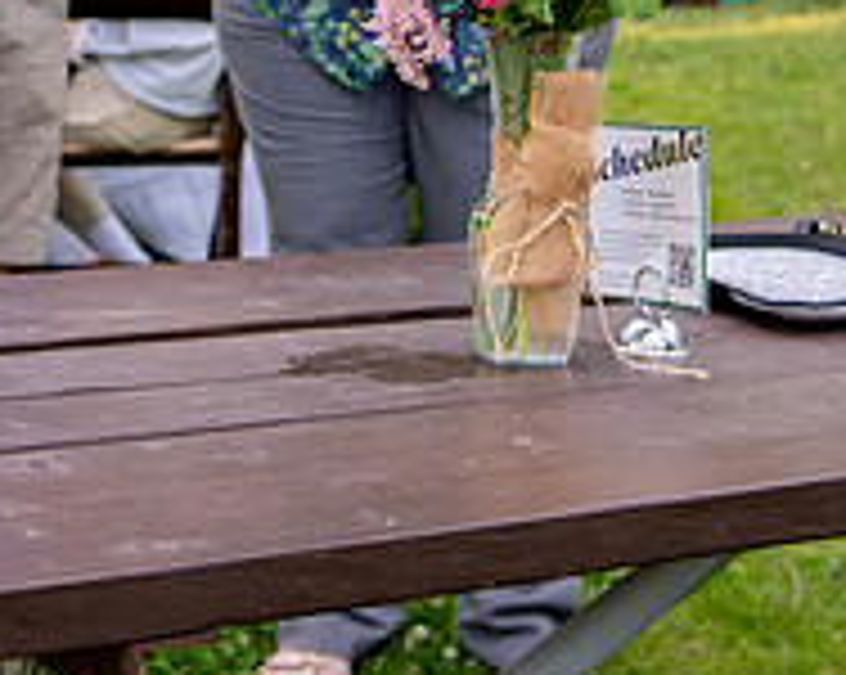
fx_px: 2651
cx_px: 146
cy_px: -29
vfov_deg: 14.2
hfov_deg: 17.9
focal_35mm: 106
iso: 1000
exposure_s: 1/1600
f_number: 4
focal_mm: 32
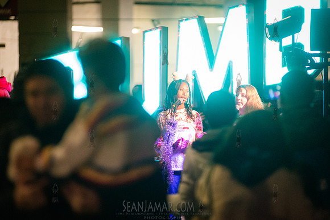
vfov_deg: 6.8
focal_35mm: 203
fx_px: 1866
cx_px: 165
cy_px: 110
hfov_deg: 10.1
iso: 6400
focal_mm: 200
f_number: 3.2
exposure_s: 1/250
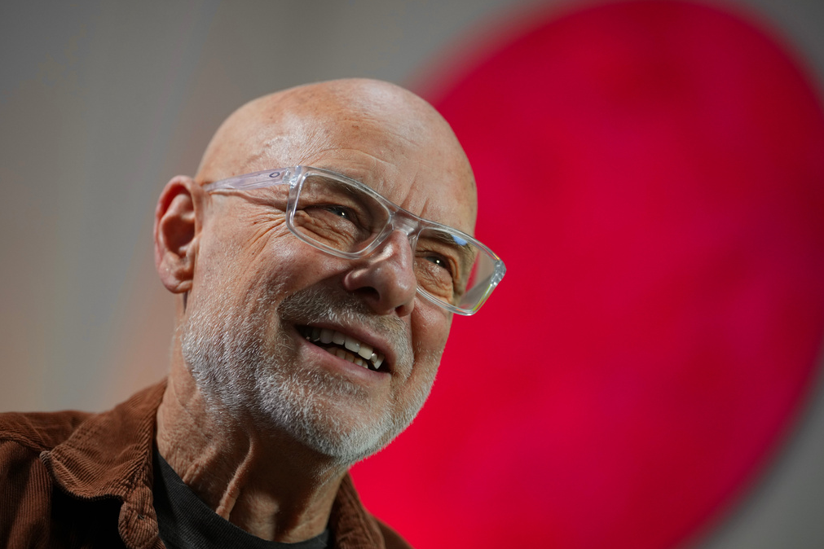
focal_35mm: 157
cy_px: 274
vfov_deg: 8.7
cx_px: 409
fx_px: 3593
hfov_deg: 13.1
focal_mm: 155
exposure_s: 1/320
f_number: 2.8
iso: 800
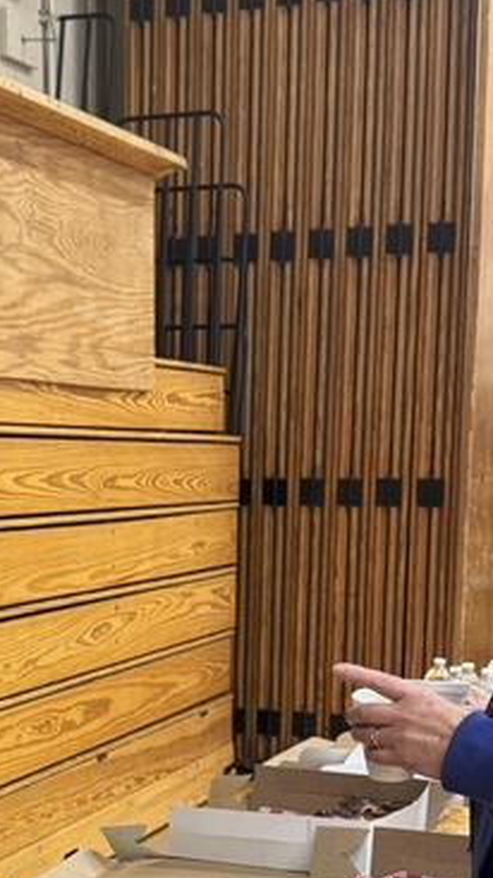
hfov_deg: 16.3
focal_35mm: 73
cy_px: 756
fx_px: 1699
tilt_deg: -11.0
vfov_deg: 28.1
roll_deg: +0.0
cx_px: 38
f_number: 1.78
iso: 320
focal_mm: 6.76
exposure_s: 1/60
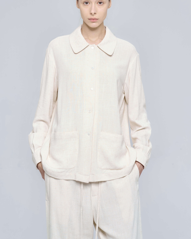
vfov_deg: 19.9
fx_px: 678
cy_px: 103
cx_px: 95
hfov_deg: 16.0
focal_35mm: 96
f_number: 8
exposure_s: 1/125
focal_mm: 85
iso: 200
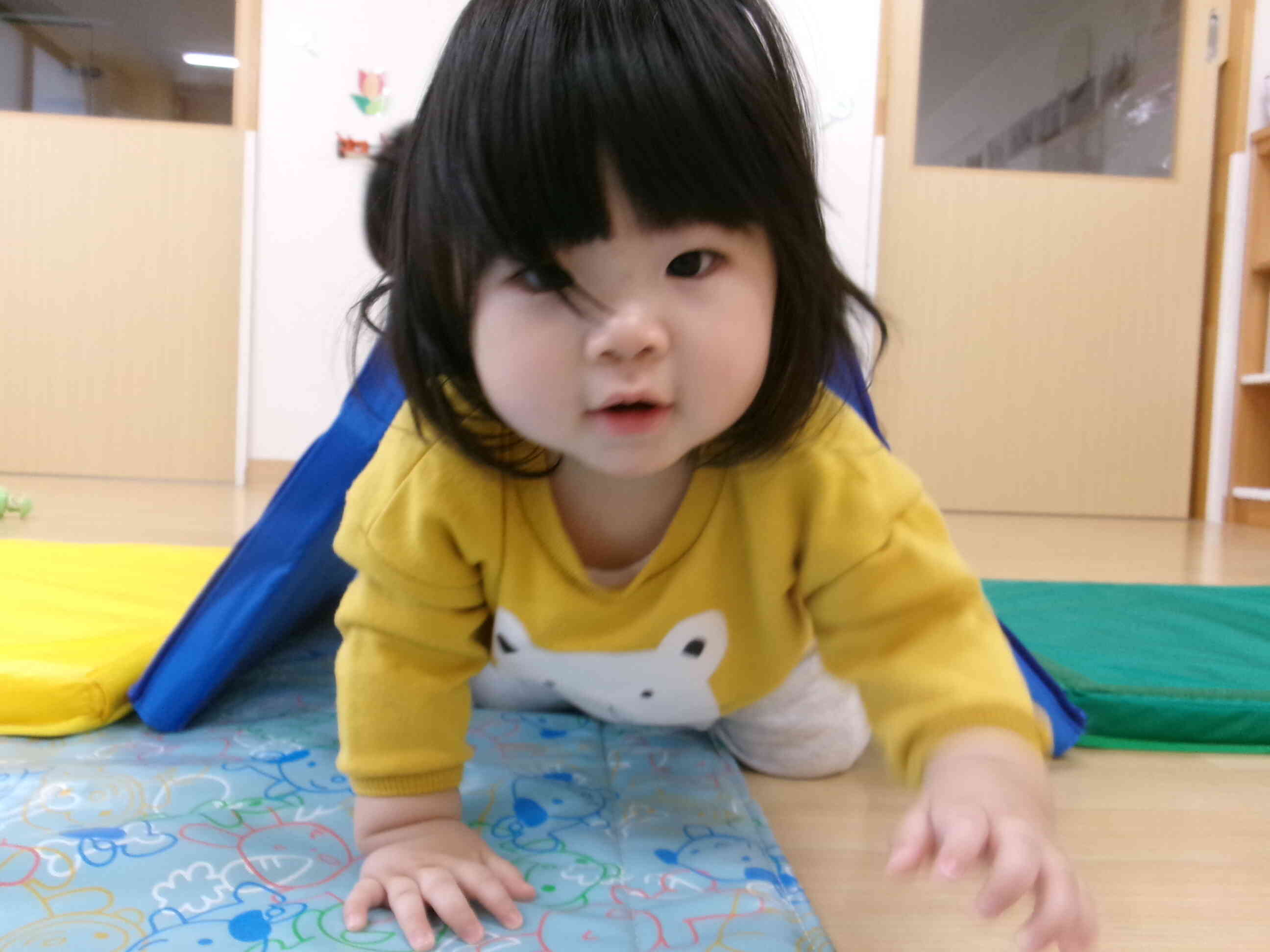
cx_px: 635
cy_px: 476
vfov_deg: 49.7
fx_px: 1027
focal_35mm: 28
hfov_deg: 63.4
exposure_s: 1/34
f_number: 3.9
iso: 378
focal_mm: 5.1
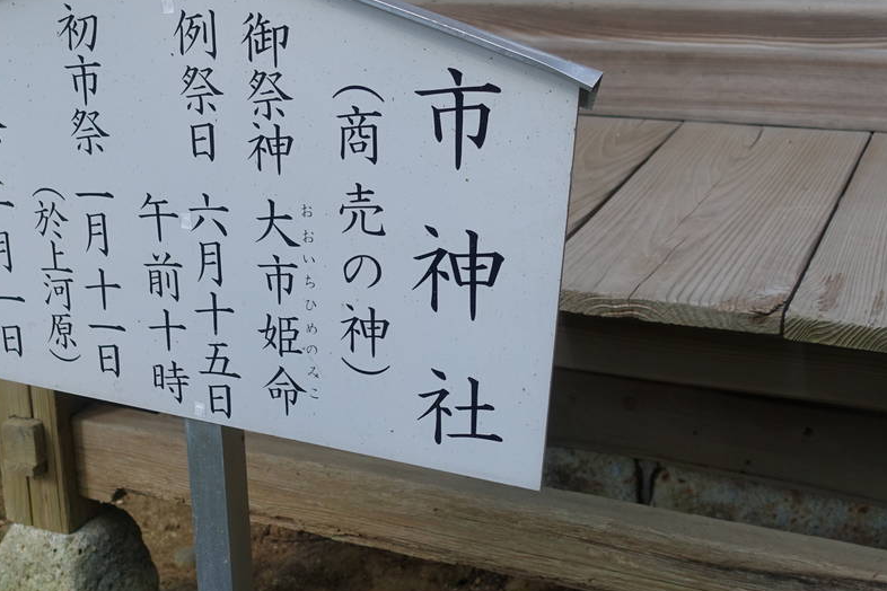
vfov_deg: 23.4
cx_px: 269
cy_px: 264
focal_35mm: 58
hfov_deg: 34.0
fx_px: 1429
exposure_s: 1/60
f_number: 2.8
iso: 160
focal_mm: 13.92
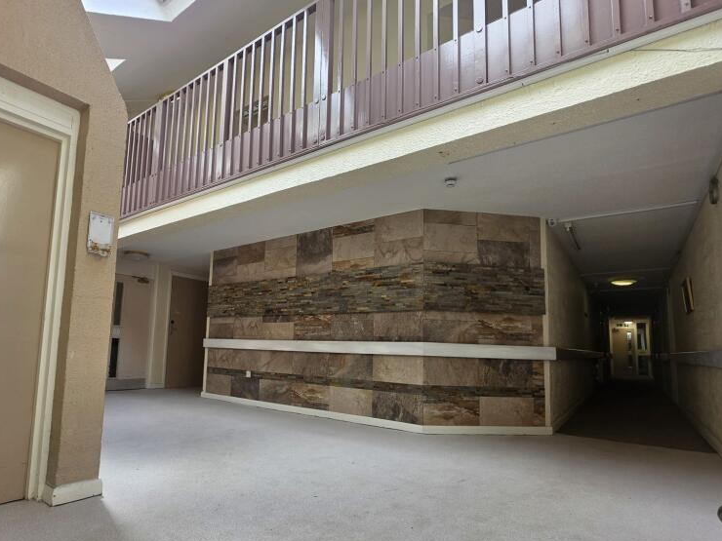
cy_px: 312
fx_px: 375
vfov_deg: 71.2
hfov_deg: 87.4
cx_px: 319
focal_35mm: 18
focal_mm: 2.2
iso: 25
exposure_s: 1/100
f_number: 1.9
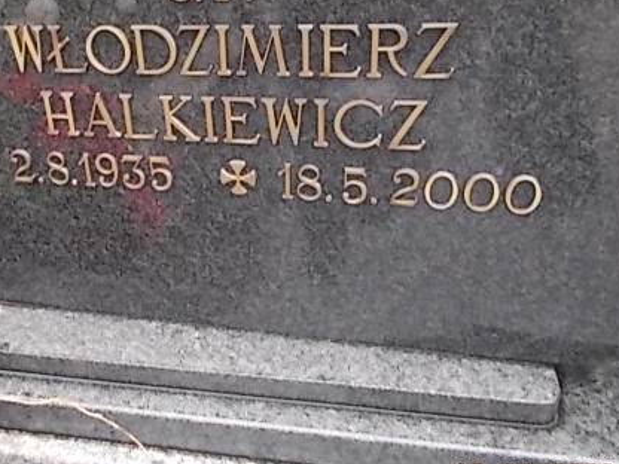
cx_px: 187
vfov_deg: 35.9
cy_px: 205
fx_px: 715
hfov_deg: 45.8
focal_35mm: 40
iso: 140
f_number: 3.2
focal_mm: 4.6
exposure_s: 1/25
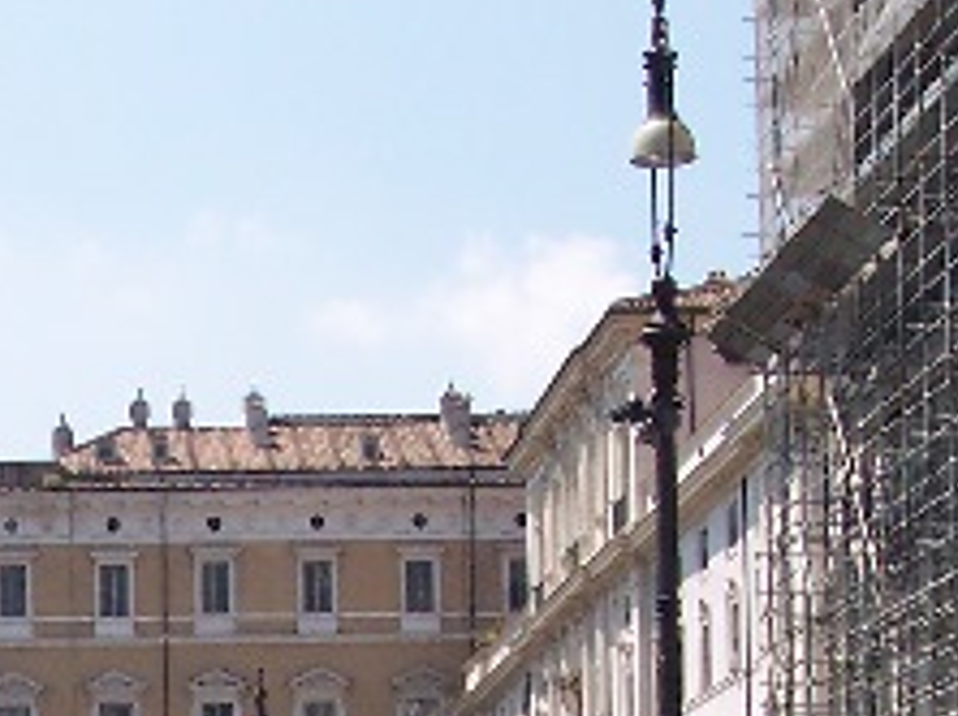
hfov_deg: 13.9
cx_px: -263
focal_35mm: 137
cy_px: 1109
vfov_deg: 10.4
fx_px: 3787
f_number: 4.8
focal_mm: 8
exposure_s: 1/700
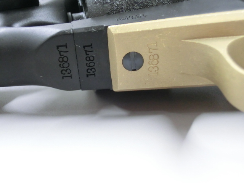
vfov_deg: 23.3
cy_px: 92
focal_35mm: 63
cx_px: 122
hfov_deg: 30.7
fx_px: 444
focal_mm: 11.1
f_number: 4.6
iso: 800
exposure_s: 1/25
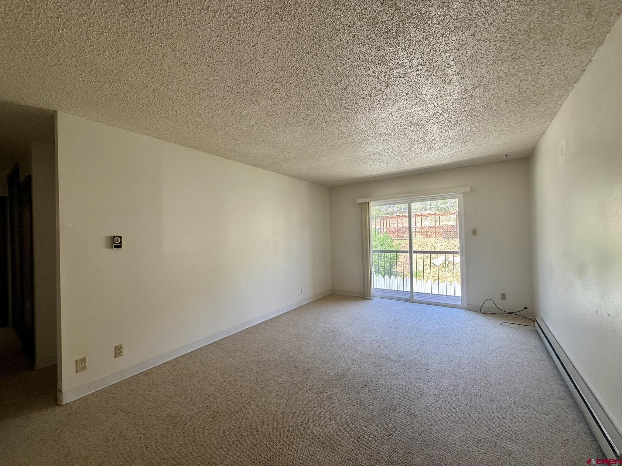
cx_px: 311
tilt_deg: +2.4
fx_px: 252
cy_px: 233
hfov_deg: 102.1
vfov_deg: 85.7
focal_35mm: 14
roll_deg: +1.1
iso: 100
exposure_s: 1/99
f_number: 2.2
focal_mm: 2.22
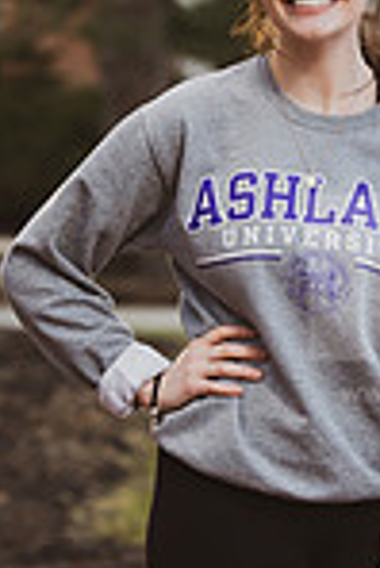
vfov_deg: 6.4
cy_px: 434
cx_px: 249
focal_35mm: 319
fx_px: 5039
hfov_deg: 4.3
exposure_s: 1/200
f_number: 4
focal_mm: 105
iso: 320
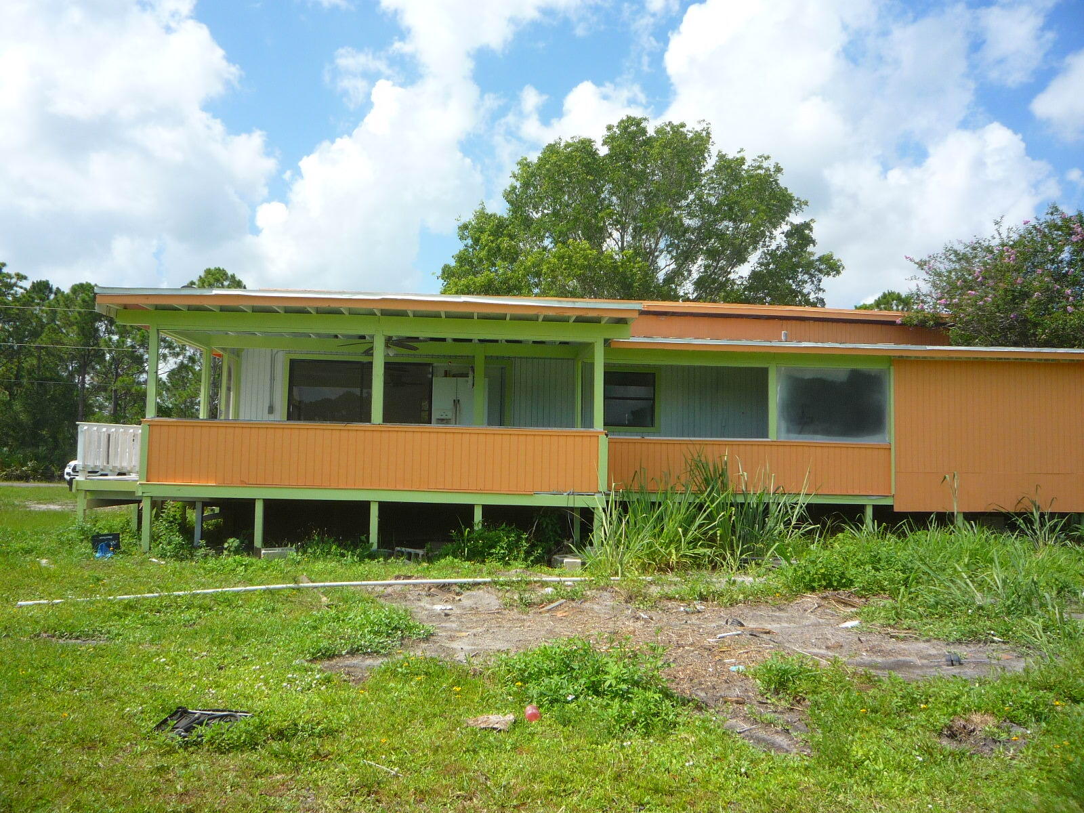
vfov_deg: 46.8
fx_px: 939
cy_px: 406
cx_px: 542
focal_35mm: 30
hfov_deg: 60.0
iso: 100
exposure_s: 1/400
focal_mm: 5.2
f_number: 5
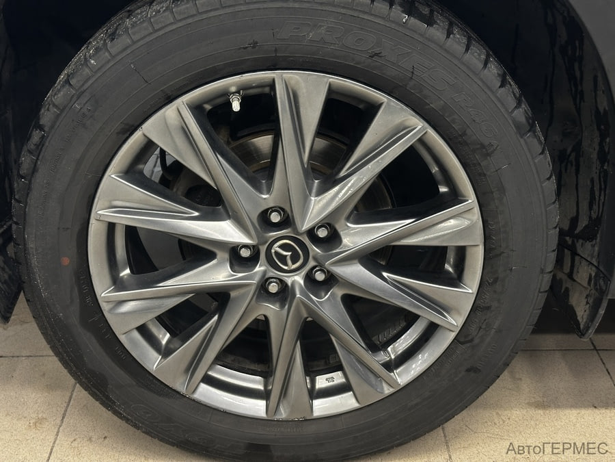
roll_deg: +0.2
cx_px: 308
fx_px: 853
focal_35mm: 48
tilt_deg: -27.6
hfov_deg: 39.7
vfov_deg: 30.3
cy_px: 231
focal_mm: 6.86
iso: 250
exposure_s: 1/33
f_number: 1.78
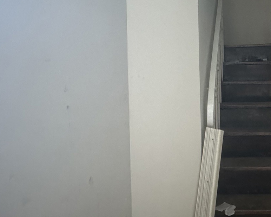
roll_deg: +1.3
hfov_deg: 48.6
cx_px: 231
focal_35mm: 34
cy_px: 70
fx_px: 273
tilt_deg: +0.7
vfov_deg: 42.7
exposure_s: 1/40
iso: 1600
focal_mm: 2.22
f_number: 2.2
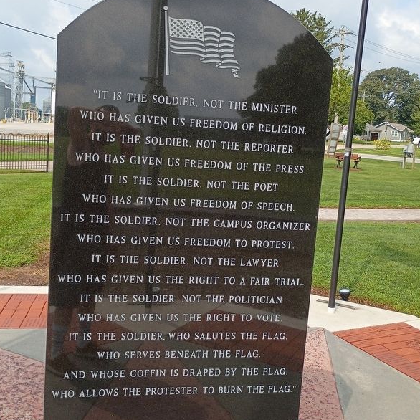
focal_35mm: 35
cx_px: 210
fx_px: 480
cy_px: 198
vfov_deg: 47.2
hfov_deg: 47.2
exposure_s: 1/926
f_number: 1.8
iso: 101
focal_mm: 4.27
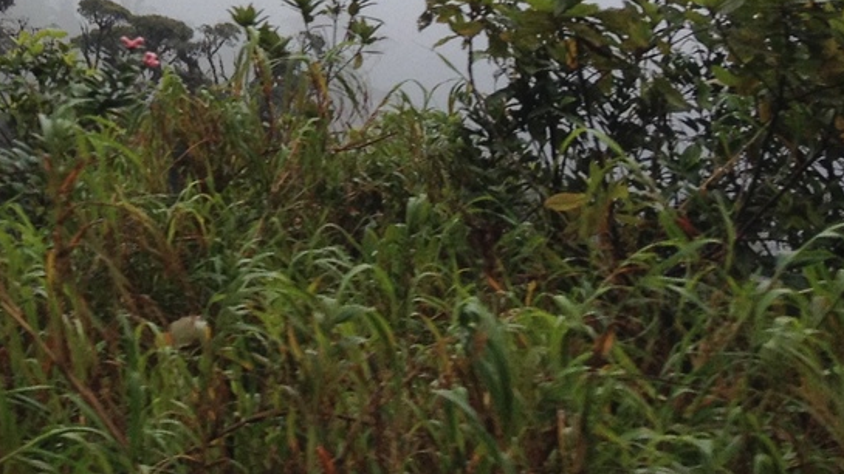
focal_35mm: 112
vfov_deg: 10.4
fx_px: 2505
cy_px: -256
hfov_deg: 18.3
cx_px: -132
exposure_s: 1/1783
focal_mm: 4.28
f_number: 2.4
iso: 50
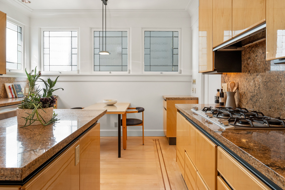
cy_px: 95
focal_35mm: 23
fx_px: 182
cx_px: 142
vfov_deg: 55.1
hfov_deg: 76.1
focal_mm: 15.5
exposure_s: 1/40
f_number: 9
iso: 400
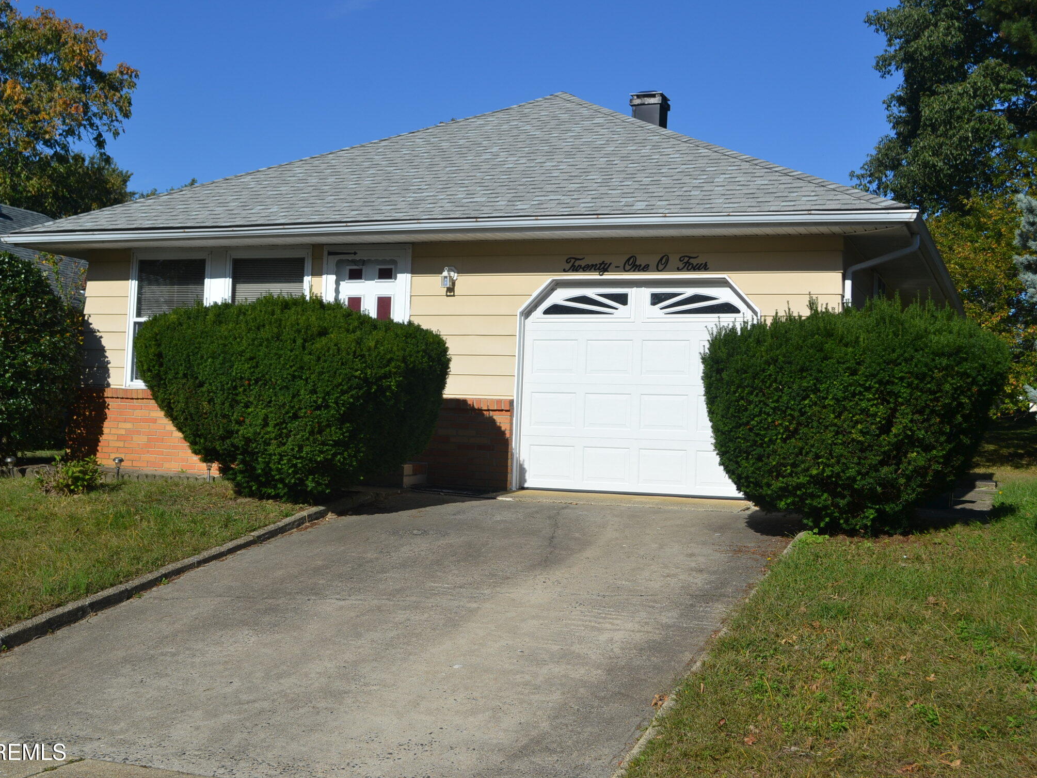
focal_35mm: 43
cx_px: 475
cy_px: 392
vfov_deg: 33.6
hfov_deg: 43.8
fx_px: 1288
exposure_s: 1/320
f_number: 9
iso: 100
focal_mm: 26
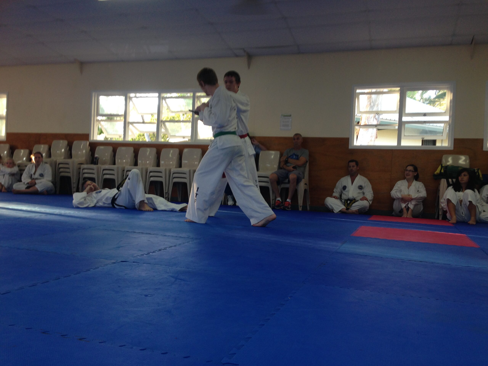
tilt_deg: -1.9
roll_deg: -4.3
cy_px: 183
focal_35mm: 33
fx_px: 465
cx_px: 244
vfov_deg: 42.9
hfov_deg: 55.4
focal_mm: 4.12
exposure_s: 1/25
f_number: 2.4
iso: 50
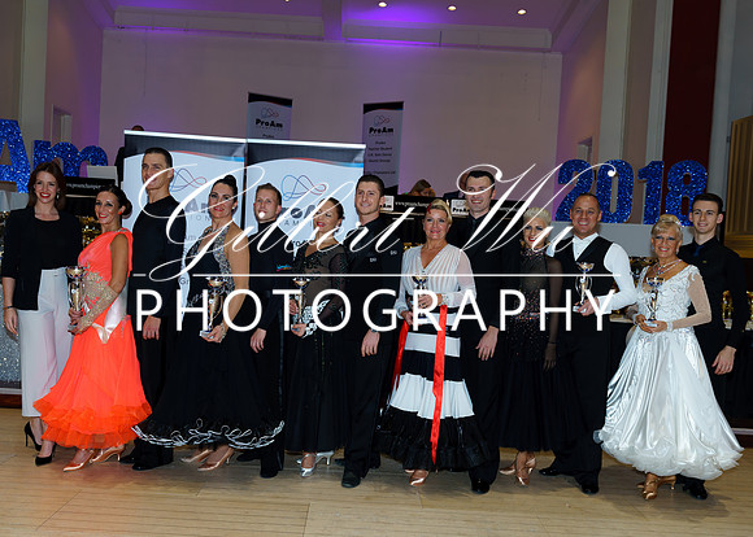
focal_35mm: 35
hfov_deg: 54.0
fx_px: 739
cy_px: 269
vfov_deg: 40.0
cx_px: 364
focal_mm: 33
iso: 200
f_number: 4
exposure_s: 1/60
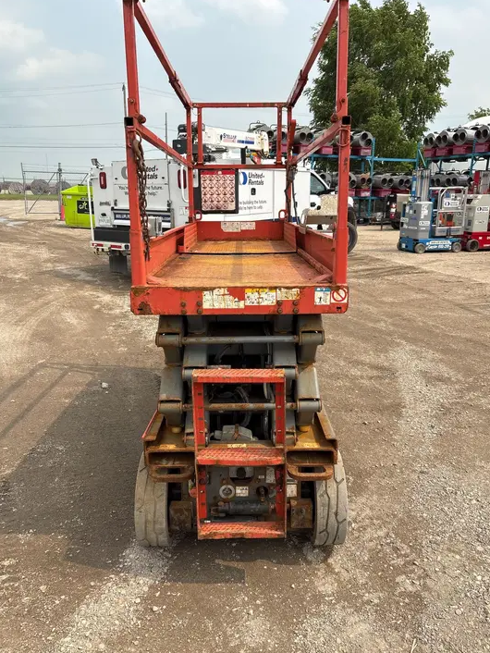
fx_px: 509
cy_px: 326
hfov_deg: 51.4
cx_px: 245
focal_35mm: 27
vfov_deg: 65.3
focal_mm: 5.96
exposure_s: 1/3311
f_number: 1.6
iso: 50
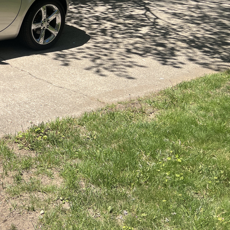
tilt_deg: -15.1
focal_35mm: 57
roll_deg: -0.7
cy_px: 22
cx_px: -55
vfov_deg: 28.8
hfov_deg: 26.3
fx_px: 428
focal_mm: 5.7
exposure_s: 1/3460
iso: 50
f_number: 1.5
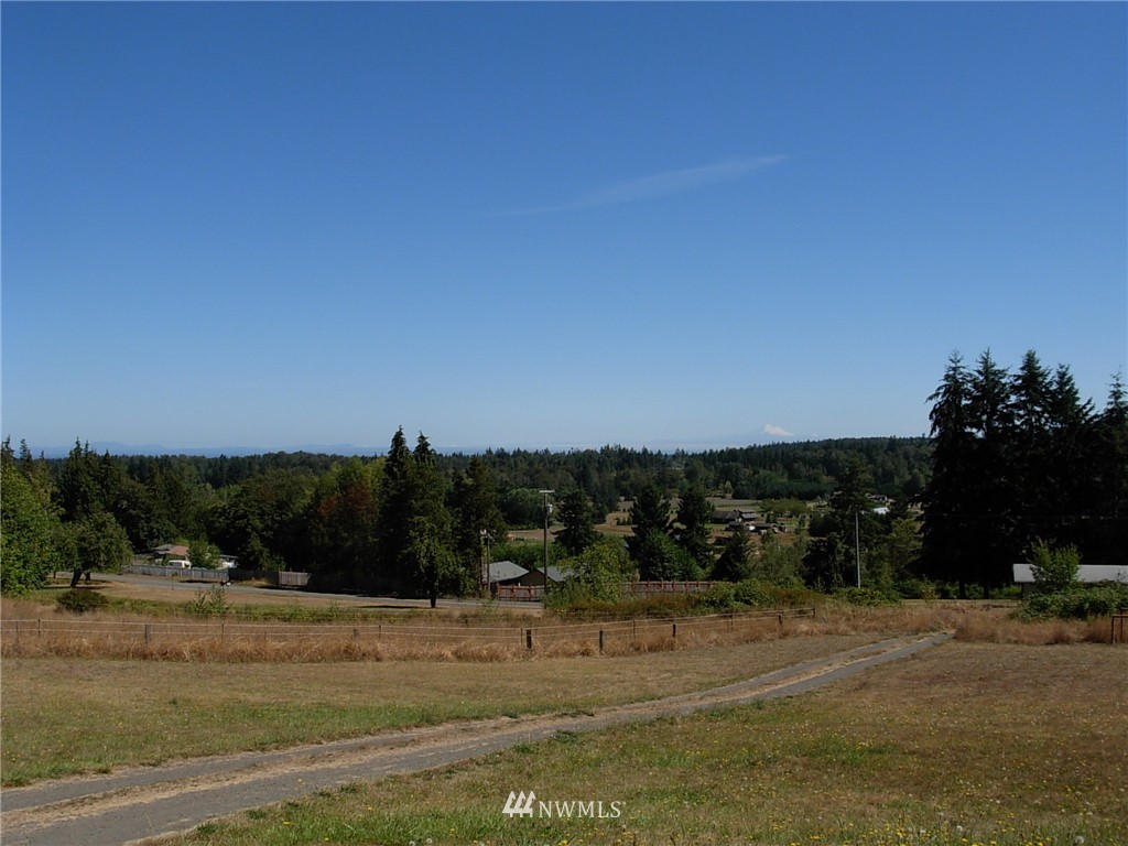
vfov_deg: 37.7
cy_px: 423
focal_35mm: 38
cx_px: 564
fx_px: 1238
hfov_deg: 49.0
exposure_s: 1/813
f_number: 4.9
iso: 79
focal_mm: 6.3
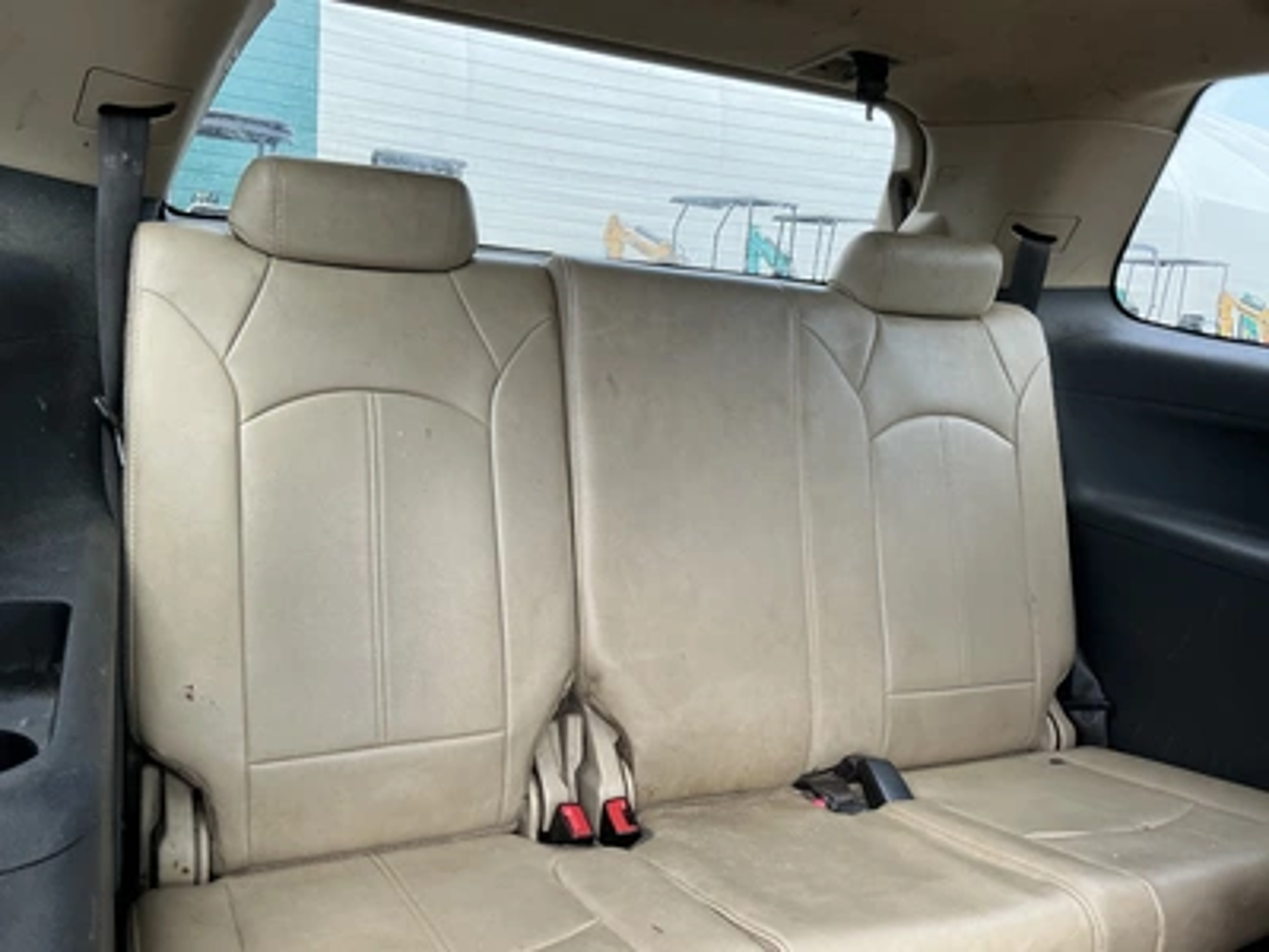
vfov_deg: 49.7
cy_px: 476
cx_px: 634
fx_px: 1026
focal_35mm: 28
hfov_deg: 63.4
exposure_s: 1/122
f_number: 1.8
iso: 50
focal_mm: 3
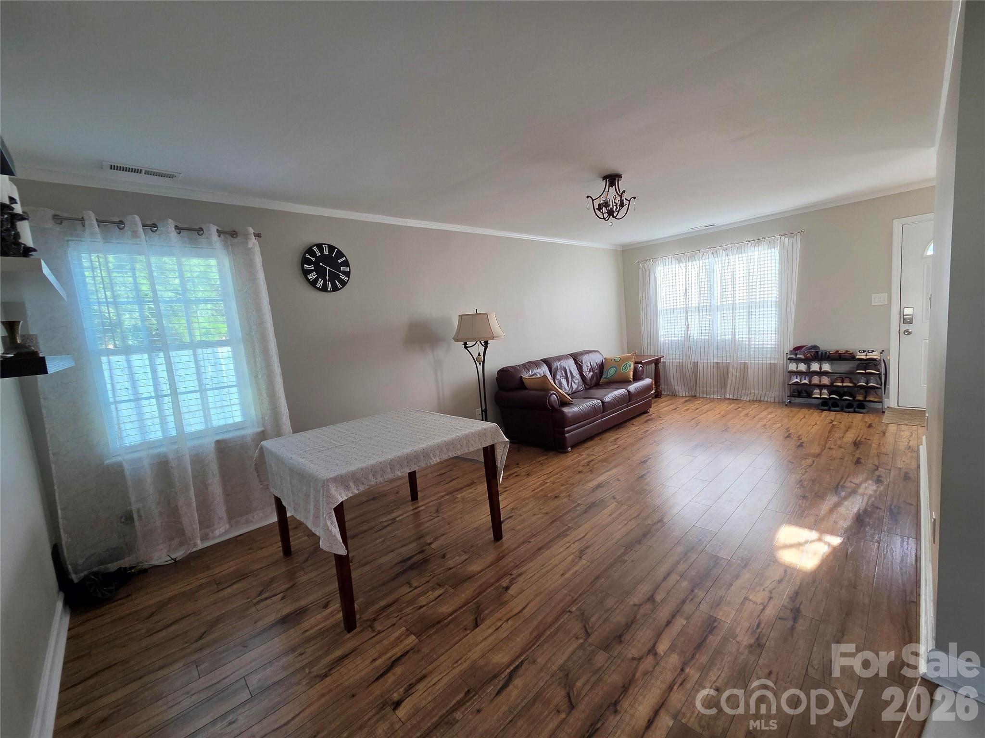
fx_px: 370
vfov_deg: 89.9
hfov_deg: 106.2
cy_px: 369
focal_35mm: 13
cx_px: 492
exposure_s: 1/120
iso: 125
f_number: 2.2
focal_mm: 2.2
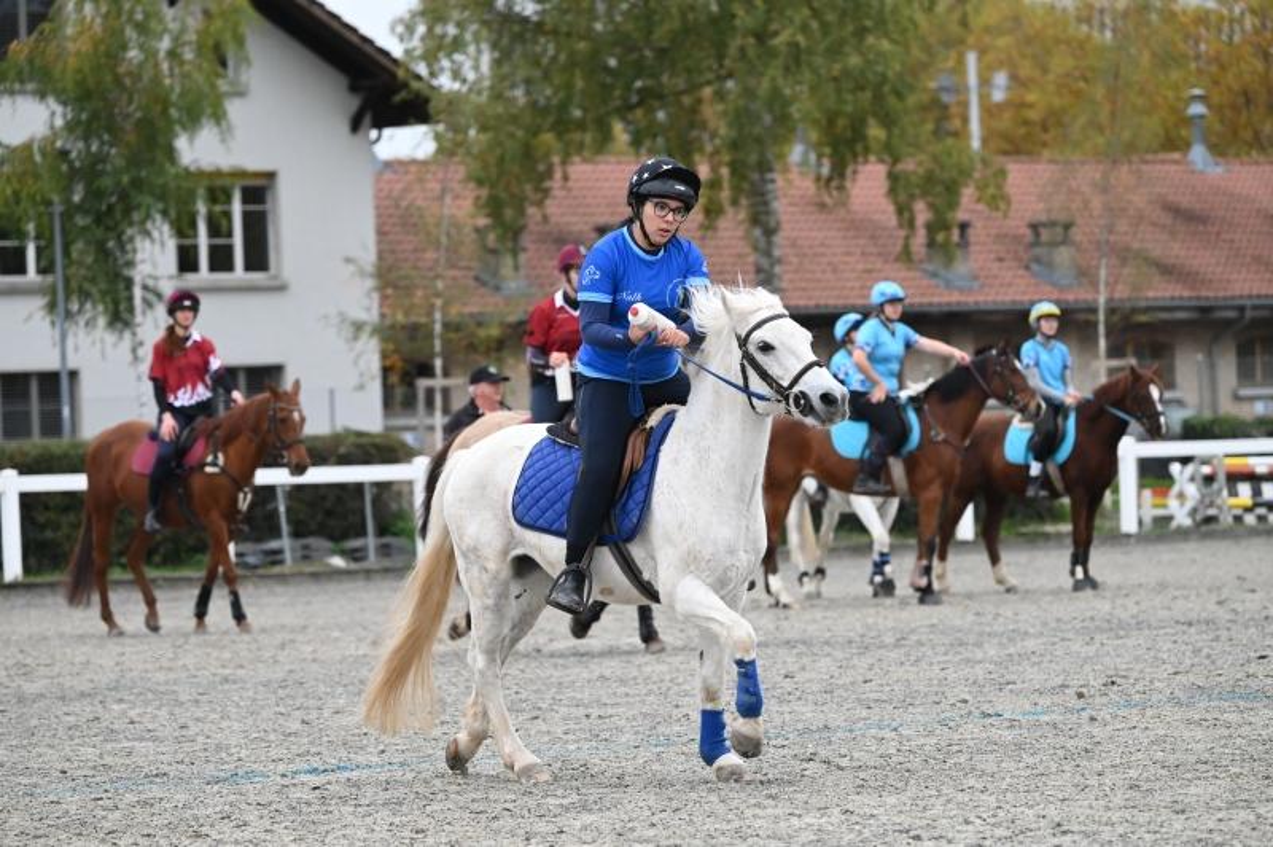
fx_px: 6006
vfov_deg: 8.1
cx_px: 636
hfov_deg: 12.1
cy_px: 424
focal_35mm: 170
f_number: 5.6
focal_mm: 170
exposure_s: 1/1250
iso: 5600
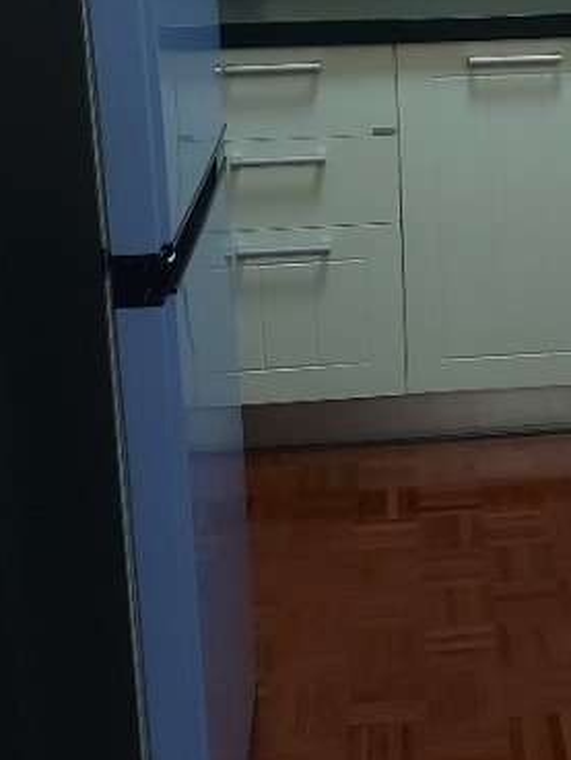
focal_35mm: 65
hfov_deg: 22.0
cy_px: 66
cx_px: 538
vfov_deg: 28.6
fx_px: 1429
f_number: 1.8
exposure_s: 1/33
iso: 200
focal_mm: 5.23
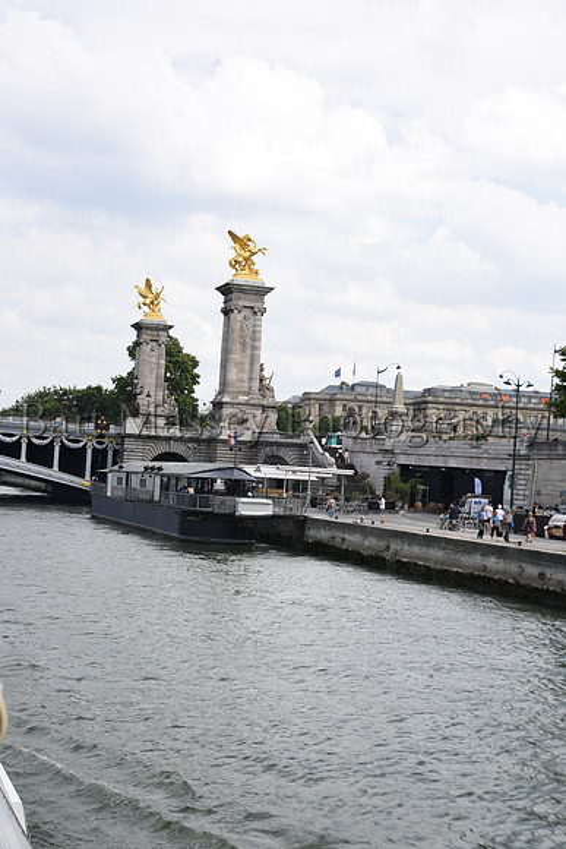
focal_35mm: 60
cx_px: 283
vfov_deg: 33.4
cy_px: 424
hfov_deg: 22.6
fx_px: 1414
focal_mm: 60
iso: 64
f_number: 8
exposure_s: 1/125
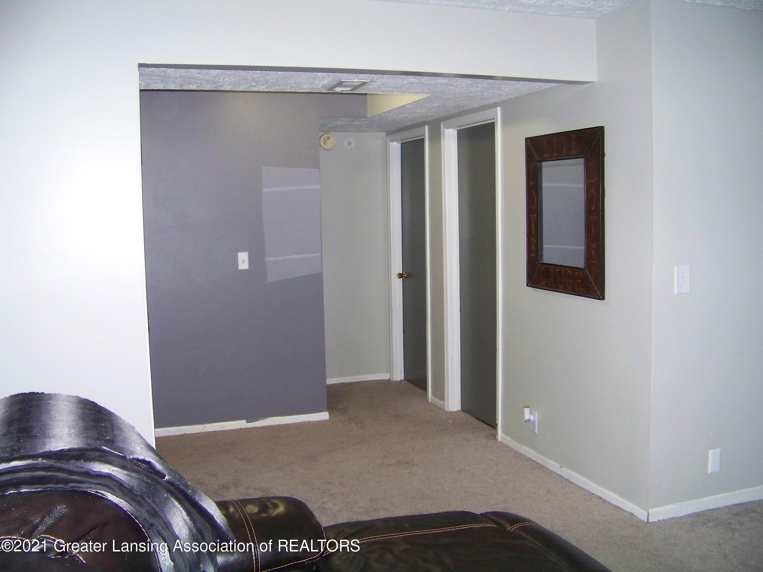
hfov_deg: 51.4
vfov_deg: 39.7
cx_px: 382
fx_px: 794
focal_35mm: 36
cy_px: 286
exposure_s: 1/15
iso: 200
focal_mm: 5.85
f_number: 2.8
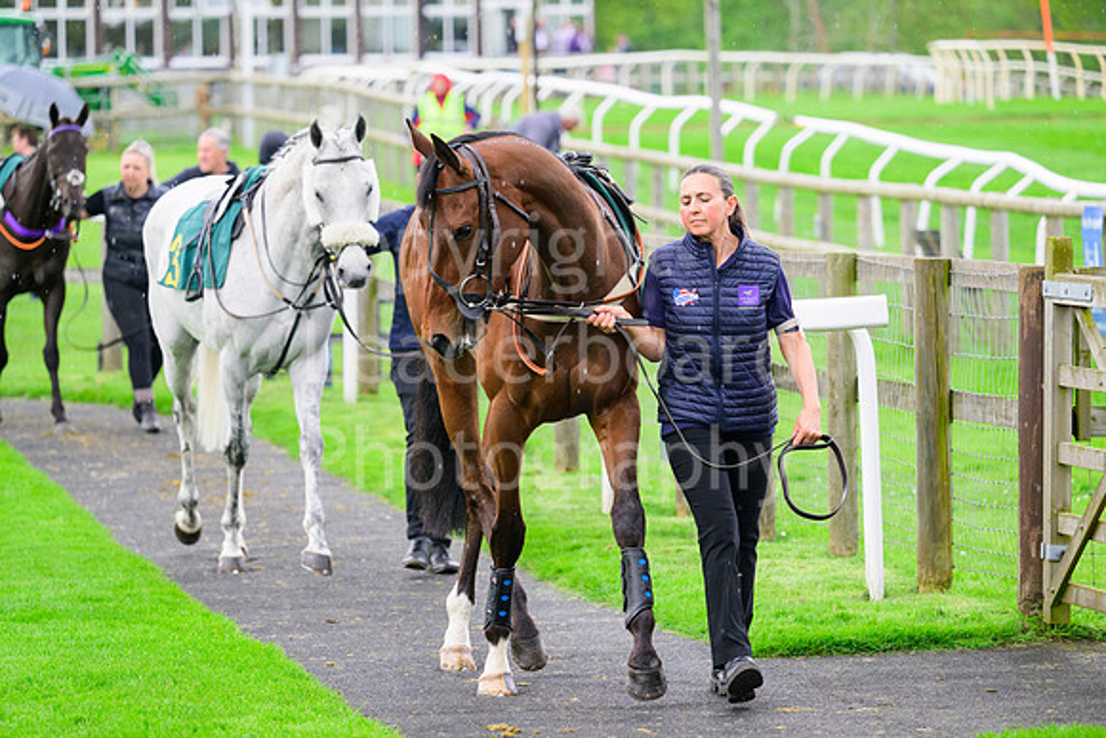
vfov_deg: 6.2
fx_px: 6760
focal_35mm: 220
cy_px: 369
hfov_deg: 9.4
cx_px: 553
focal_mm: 220
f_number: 5.6
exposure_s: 1/640
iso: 1600
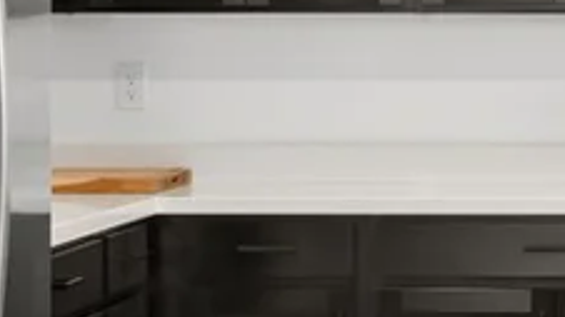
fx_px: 2411
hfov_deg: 13.1
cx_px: 655
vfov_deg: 7.5
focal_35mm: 161
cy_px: 55
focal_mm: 23
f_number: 8
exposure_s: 1/4
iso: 400
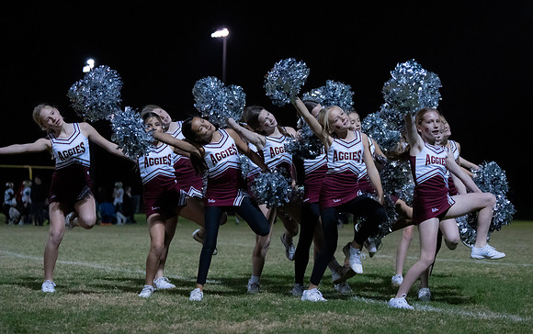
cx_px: 326
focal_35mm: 90
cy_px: 170
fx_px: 1309
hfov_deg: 23.0
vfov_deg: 14.6
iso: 8000
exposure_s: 1/800
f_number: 2.8
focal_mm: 70
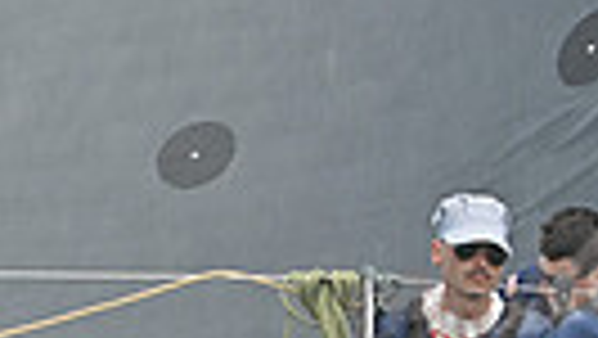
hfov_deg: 6.8
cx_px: 112
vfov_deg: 3.8
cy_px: 561
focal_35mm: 319
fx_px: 5061
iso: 250
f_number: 6.3
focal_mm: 70
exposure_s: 1/1250
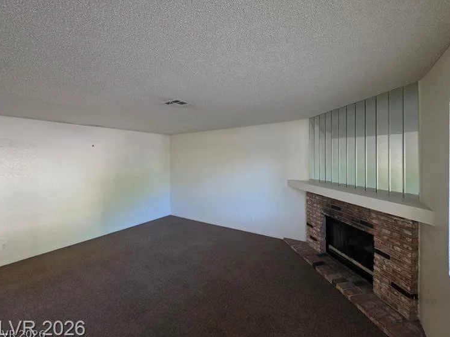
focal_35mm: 14
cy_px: 161
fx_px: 182
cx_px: 236
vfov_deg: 85.6
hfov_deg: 102.0
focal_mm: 2.2
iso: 500
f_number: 1.9
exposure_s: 1/100
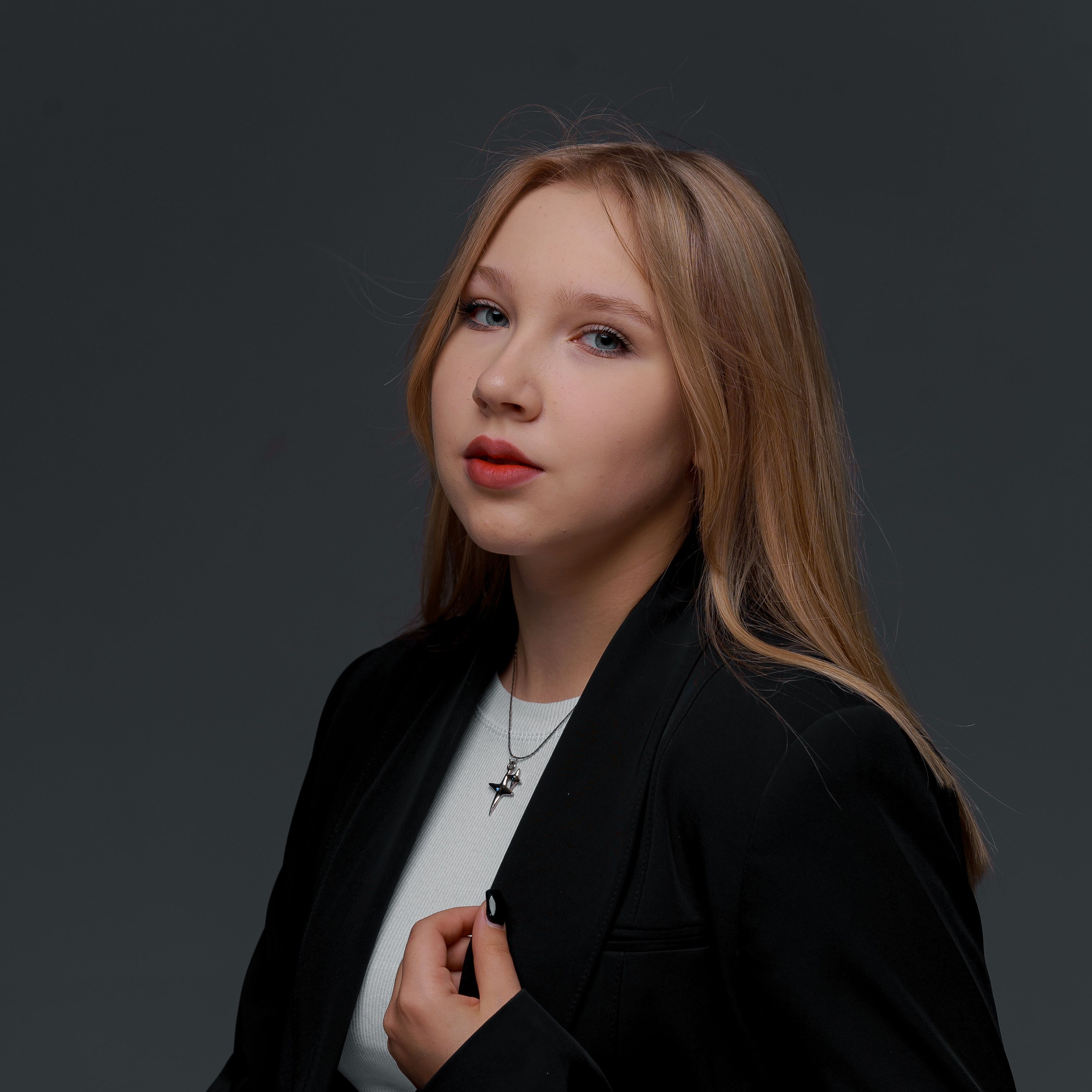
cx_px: 565
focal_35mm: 106
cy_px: 661
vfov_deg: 16.4
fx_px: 3783
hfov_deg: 16.4
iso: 100
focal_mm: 78
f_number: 7.1
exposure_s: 1/125
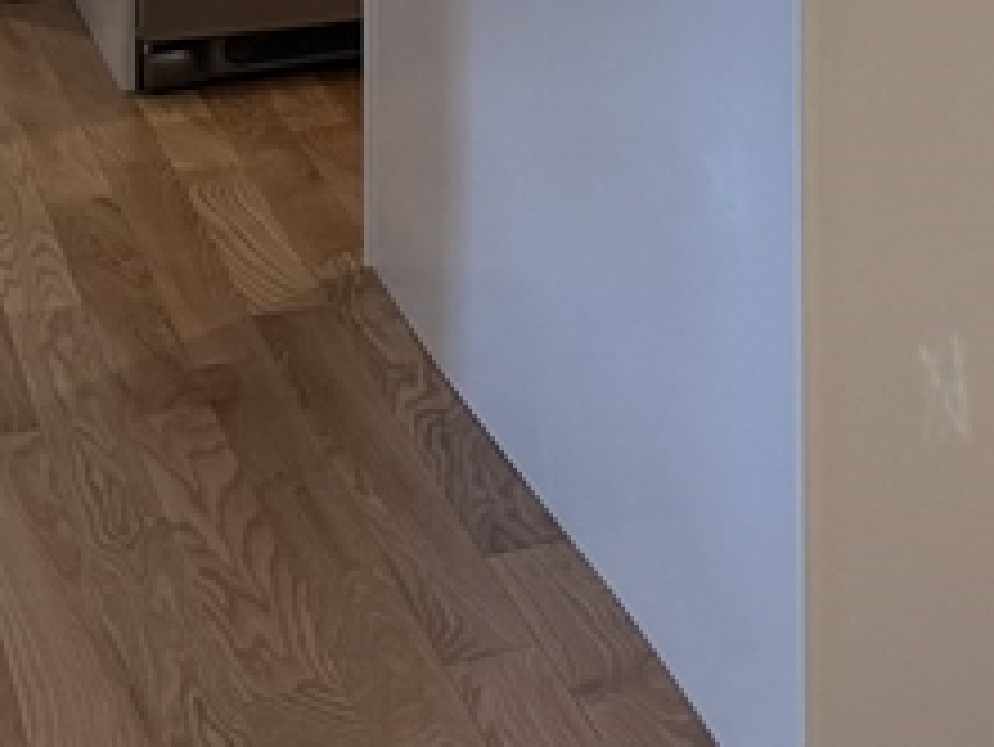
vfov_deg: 11.7
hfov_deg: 15.4
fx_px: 3189
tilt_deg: +0.9
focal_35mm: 111
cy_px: -824
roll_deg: +0.5
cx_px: 1750
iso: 100
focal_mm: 6.76
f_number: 1.78
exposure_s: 1/120
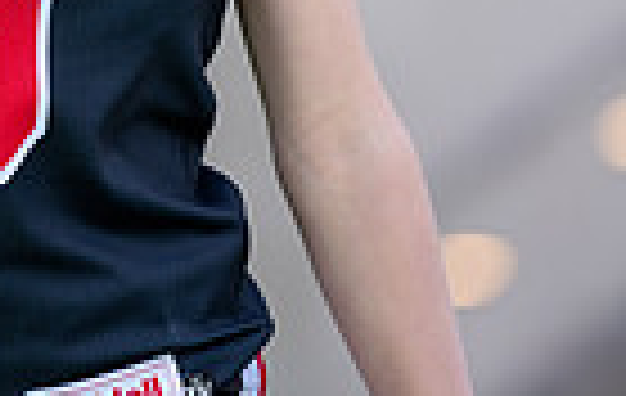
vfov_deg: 2.0
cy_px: -382
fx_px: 11078
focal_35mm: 647
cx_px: -102
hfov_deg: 3.2
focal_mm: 150
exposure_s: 1/500
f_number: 2.8
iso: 100
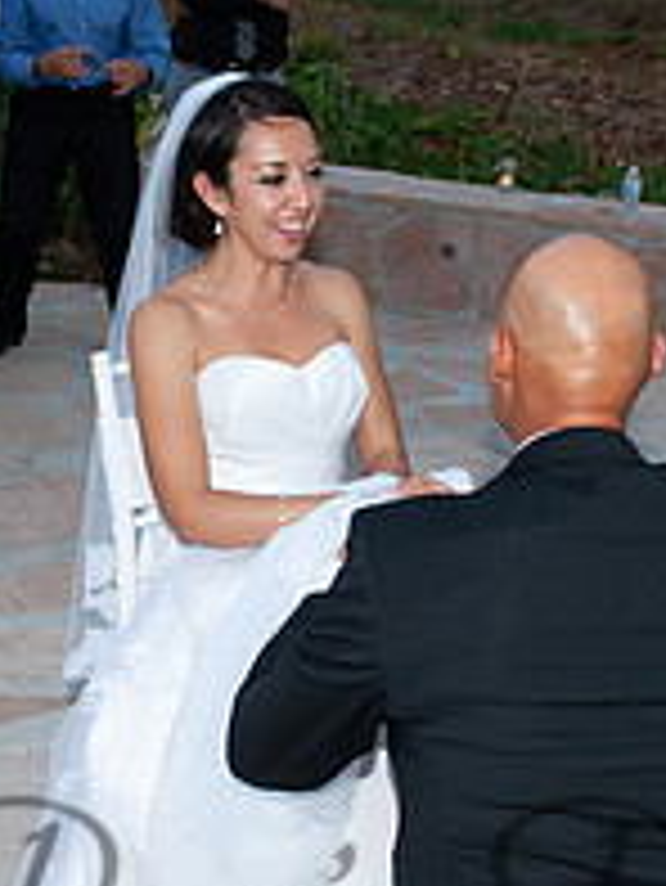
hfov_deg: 21.6
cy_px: 387
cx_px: 288
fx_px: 1743
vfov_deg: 28.5
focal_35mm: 68
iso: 800
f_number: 4
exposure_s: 1/125
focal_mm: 24
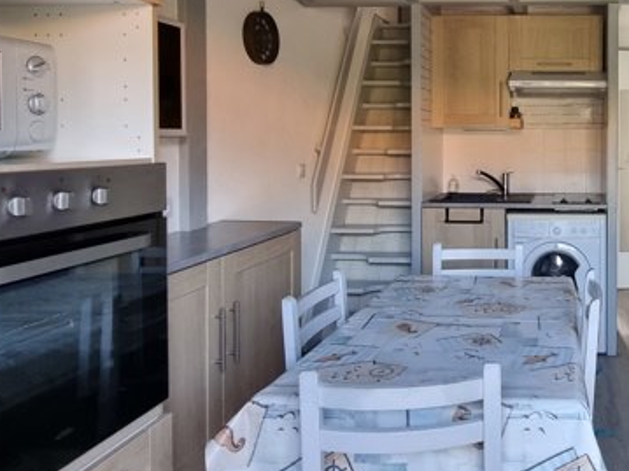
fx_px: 527
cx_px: 534
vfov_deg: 47.3
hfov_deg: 55.6
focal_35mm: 29
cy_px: 152
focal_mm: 2.2
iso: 200
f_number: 2.2
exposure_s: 1/50
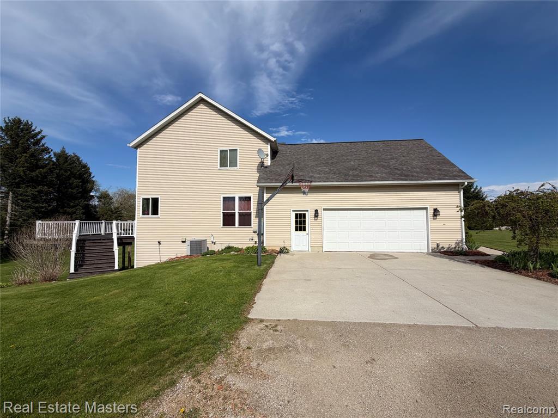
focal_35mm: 14
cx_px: 279
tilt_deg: +4.0
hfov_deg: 102.1
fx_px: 226
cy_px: 209
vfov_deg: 85.7
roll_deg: +0.8
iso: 20
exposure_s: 1/1312
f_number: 2.2
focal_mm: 2.22
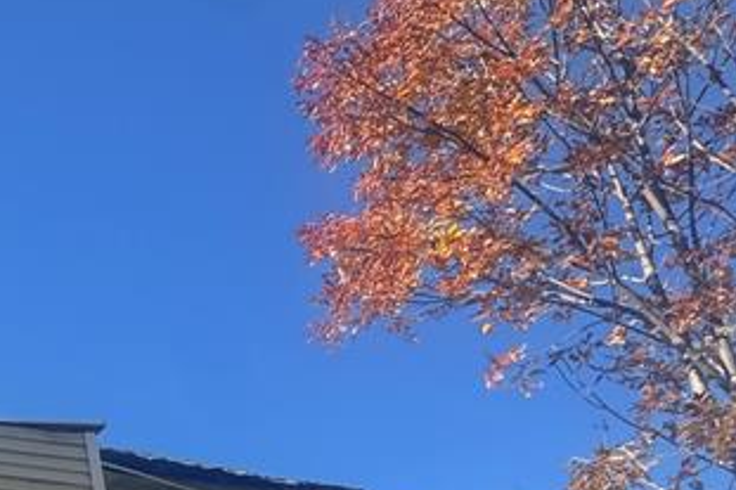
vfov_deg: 21.4
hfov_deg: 31.9
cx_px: -208
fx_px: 981
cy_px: 817
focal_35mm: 48
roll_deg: -0.4
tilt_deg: +14.6
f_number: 2.2
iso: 40
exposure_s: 1/578
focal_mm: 2.22
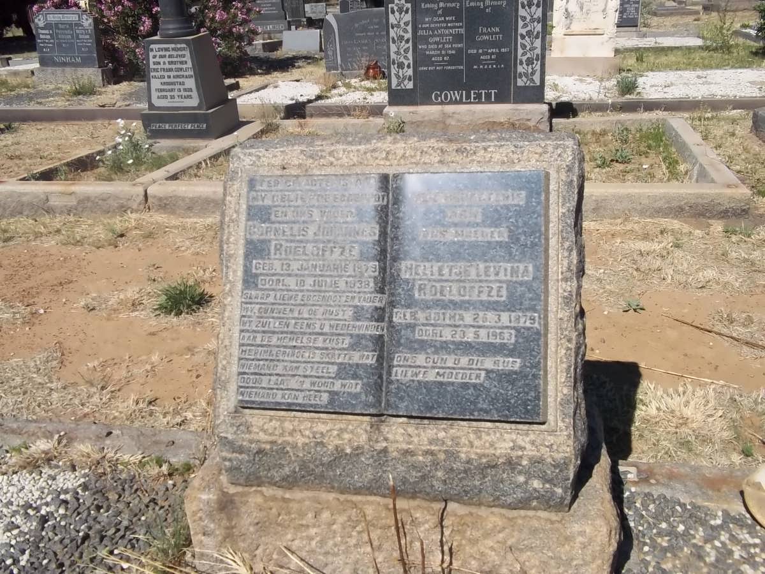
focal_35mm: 32
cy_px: 287
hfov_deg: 56.8
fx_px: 707
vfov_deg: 44.2
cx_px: 382
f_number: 5.5
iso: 80
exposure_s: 1/640
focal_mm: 5.7
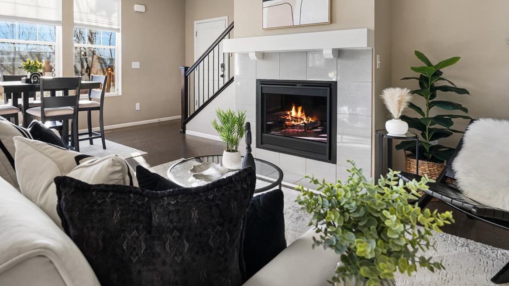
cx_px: 215
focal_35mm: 23
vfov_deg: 47.7
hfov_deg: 78.2
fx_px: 310
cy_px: 72
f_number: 8
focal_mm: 16
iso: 125
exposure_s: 1/3
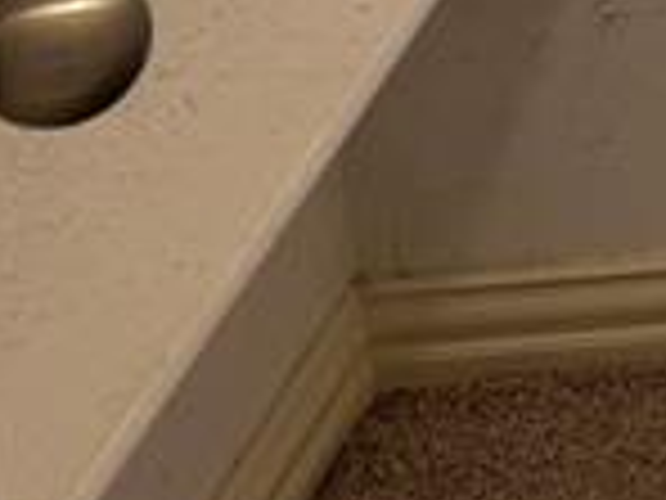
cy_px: -1162
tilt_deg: -12.1
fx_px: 3194
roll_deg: -0.5
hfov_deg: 8.9
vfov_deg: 7.5
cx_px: 2214
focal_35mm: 166
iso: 125
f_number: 1.78
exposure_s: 1/60
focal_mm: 6.76
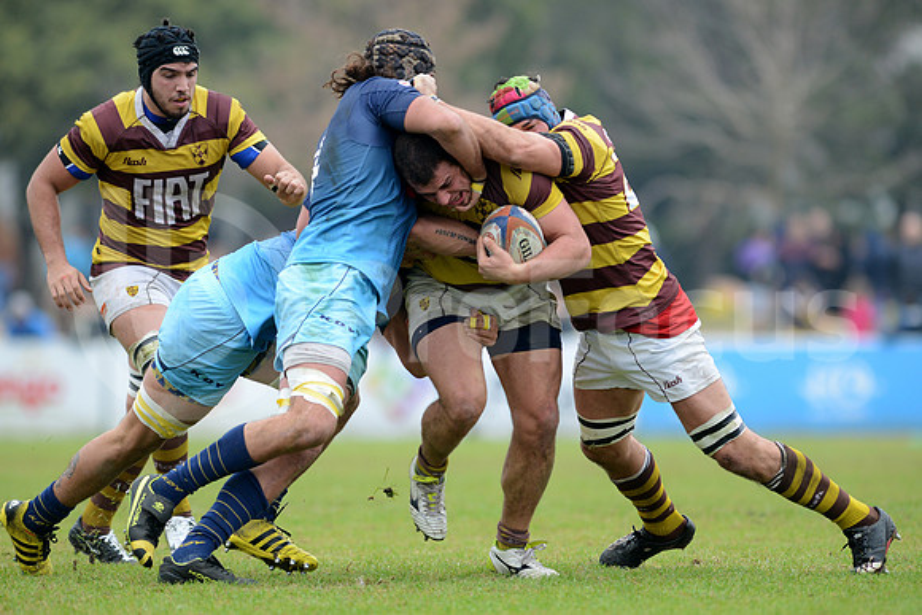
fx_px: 10759
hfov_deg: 4.9
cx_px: 461
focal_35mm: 420
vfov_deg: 3.3
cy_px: 308
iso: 800
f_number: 4
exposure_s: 1/800
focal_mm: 420
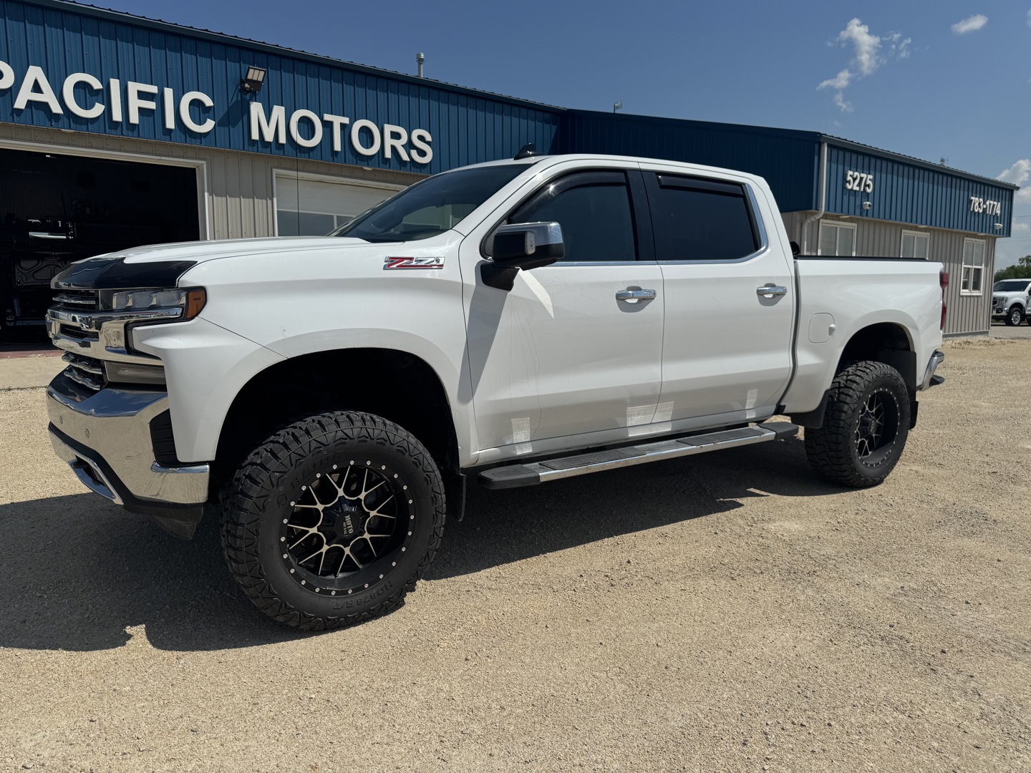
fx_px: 715
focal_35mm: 24
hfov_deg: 71.6
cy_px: 386
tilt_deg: -7.1
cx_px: 516
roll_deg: -0.2
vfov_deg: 56.8
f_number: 1.78
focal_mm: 6.76
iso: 80
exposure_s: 1/10417
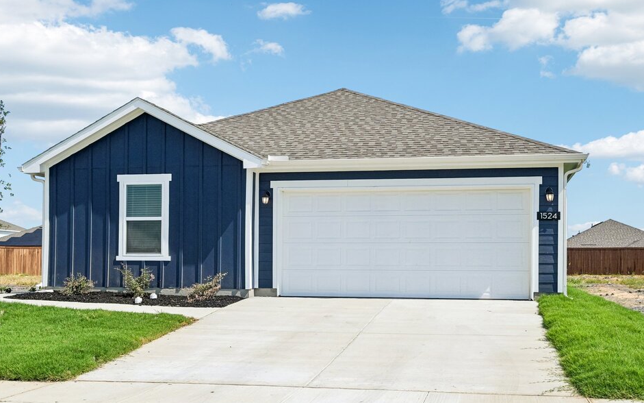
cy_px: 225
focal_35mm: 39
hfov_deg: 50.4
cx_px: 336
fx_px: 684
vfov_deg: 32.7
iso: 400
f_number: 8
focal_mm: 30
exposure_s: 1/2000
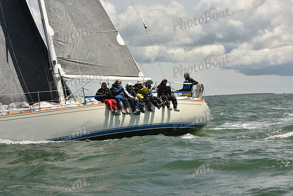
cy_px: 98
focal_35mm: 92
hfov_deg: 22.1
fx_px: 749
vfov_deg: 14.9
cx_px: 146
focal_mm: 92
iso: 320
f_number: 13
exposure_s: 1/800
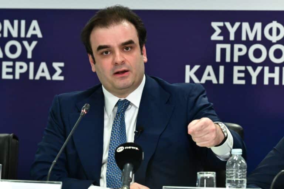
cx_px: 142
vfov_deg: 5.2
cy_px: 94
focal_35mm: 262
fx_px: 2067
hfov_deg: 7.9
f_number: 5.6
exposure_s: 1/400
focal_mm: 175
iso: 6400
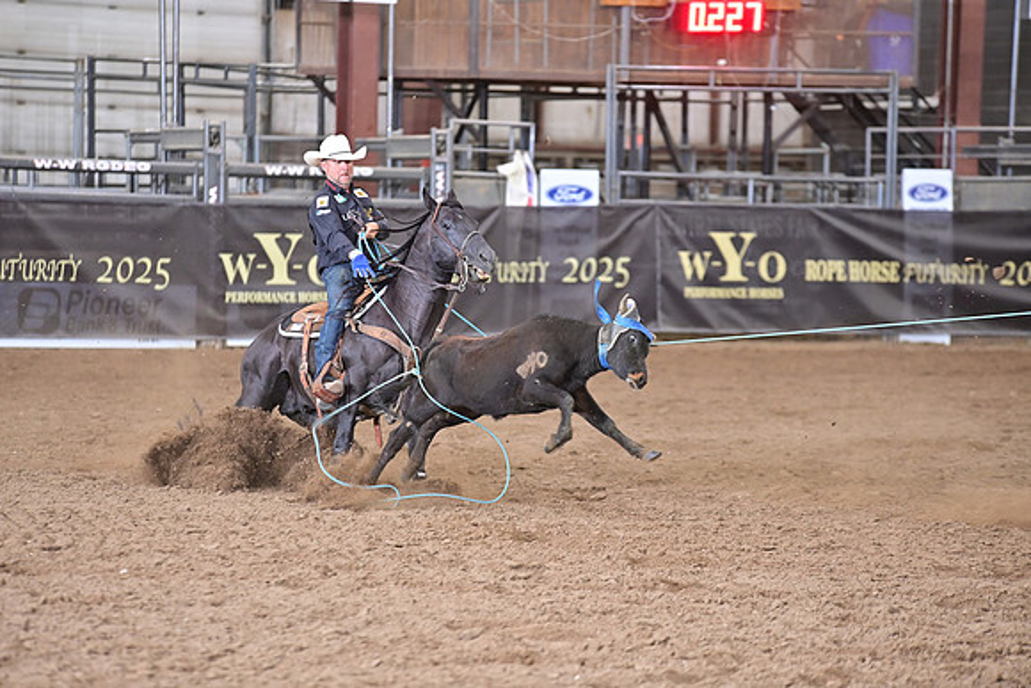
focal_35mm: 185
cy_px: 344
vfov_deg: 7.4
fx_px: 5299
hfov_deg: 11.1
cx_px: 516
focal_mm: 185
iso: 2000
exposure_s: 1/250
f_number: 3.2
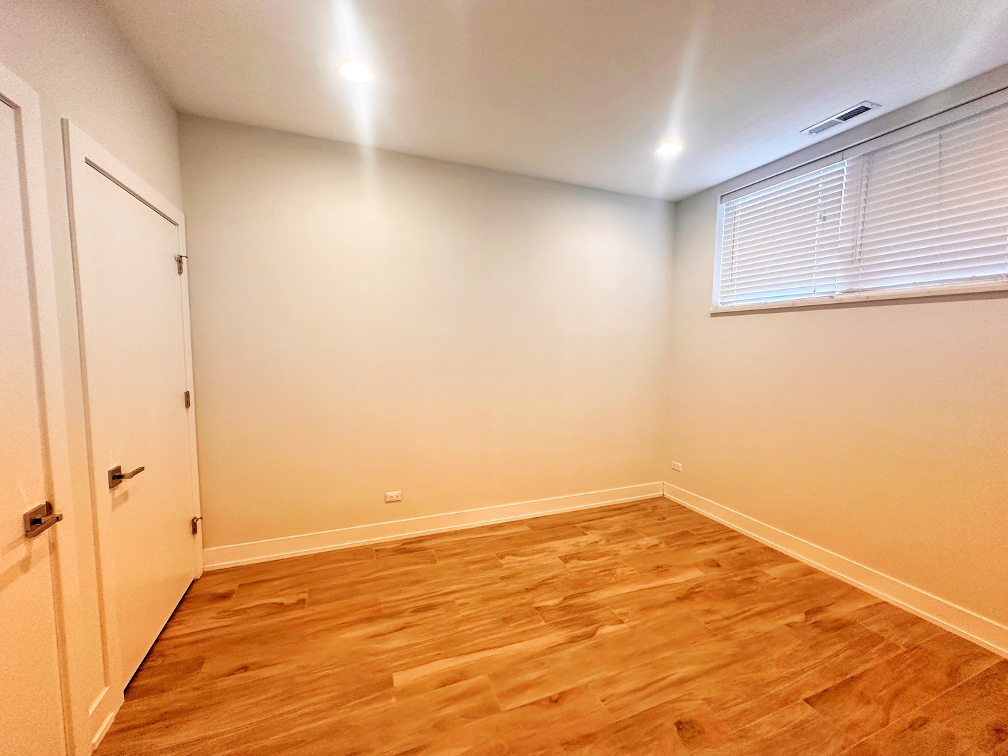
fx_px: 408
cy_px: 378
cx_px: 504
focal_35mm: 14
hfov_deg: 102.1
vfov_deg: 85.7
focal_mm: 2.22
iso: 160
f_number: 2.2
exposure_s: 1/60
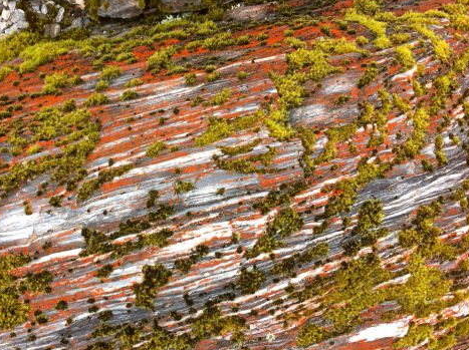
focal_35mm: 48
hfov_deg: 39.2
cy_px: 214
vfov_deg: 30.1
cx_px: 152
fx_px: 650
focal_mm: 3.85
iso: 80
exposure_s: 1/222
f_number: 2.8
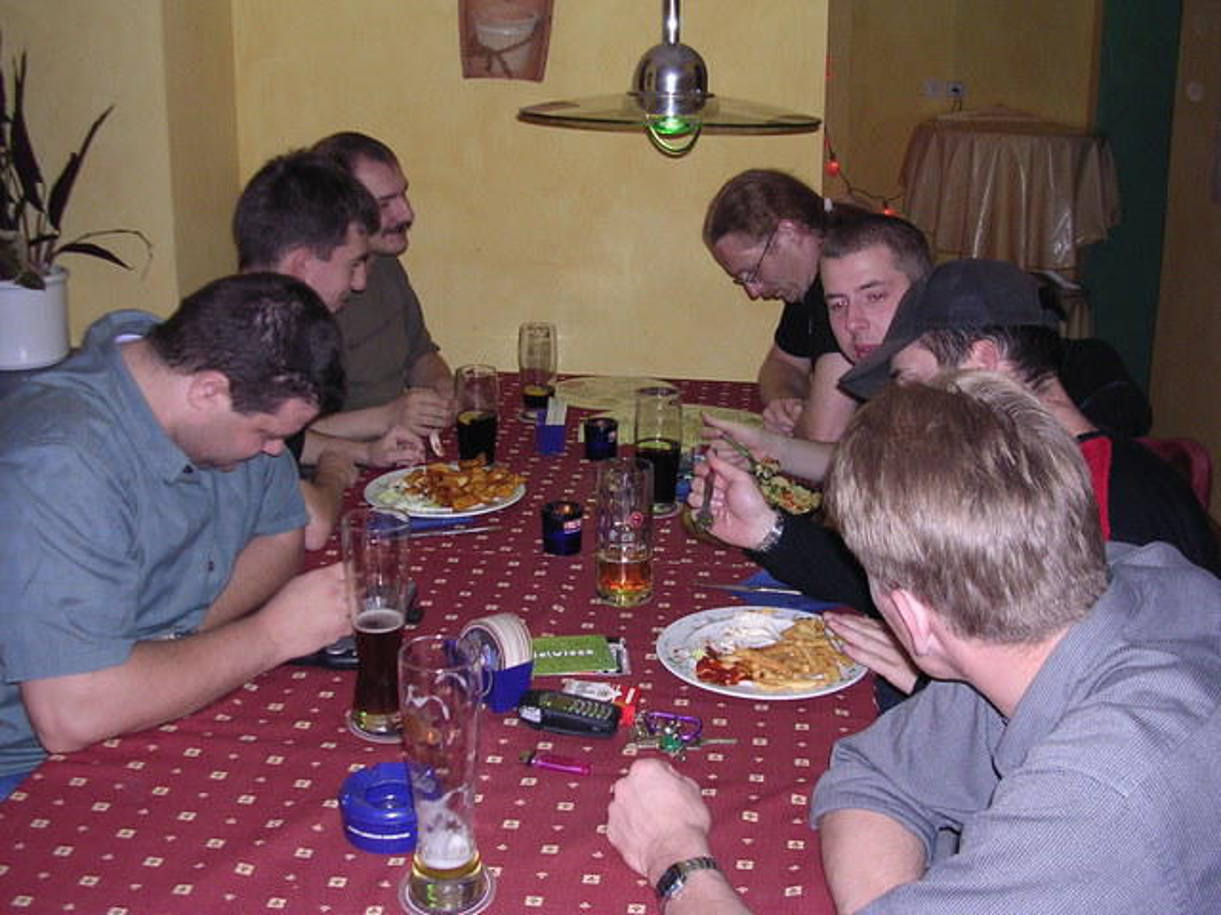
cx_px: 610
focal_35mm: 38
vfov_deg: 37.7
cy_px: 458
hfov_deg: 49.0
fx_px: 1340
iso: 189
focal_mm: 5.8
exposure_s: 1/60.1
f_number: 2.8
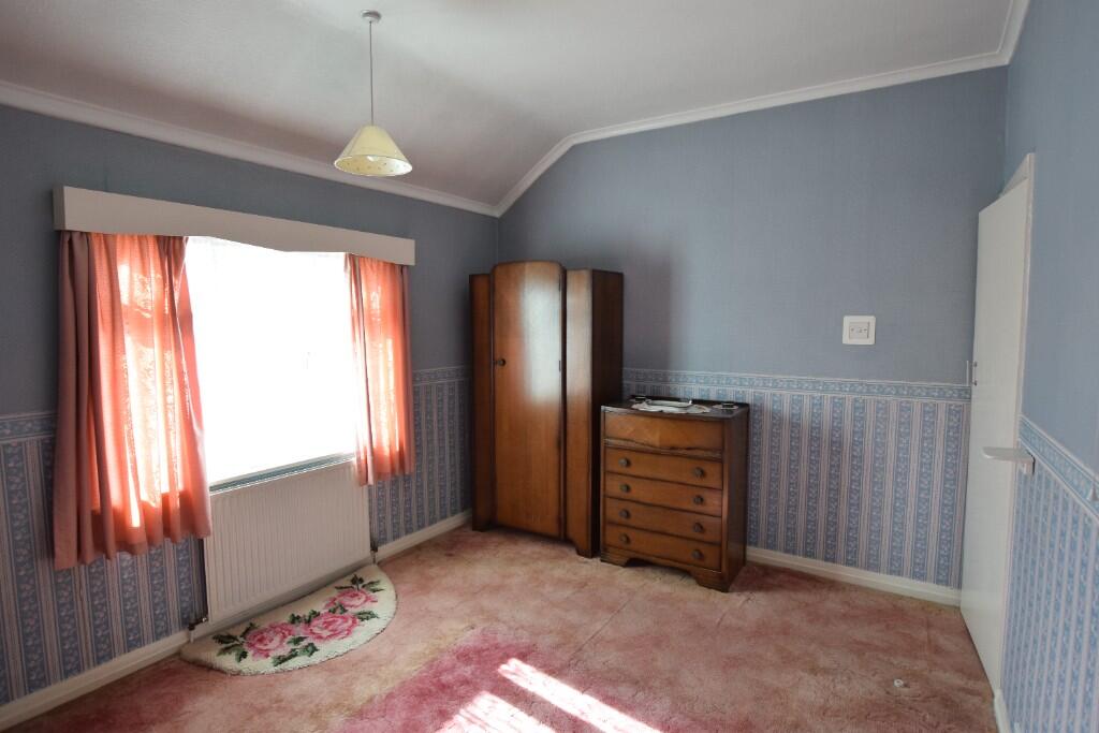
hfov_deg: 90.0
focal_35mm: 18
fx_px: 550
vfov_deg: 67.4
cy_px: 366
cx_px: 550
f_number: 5.6
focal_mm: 12
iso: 800
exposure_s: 1/100
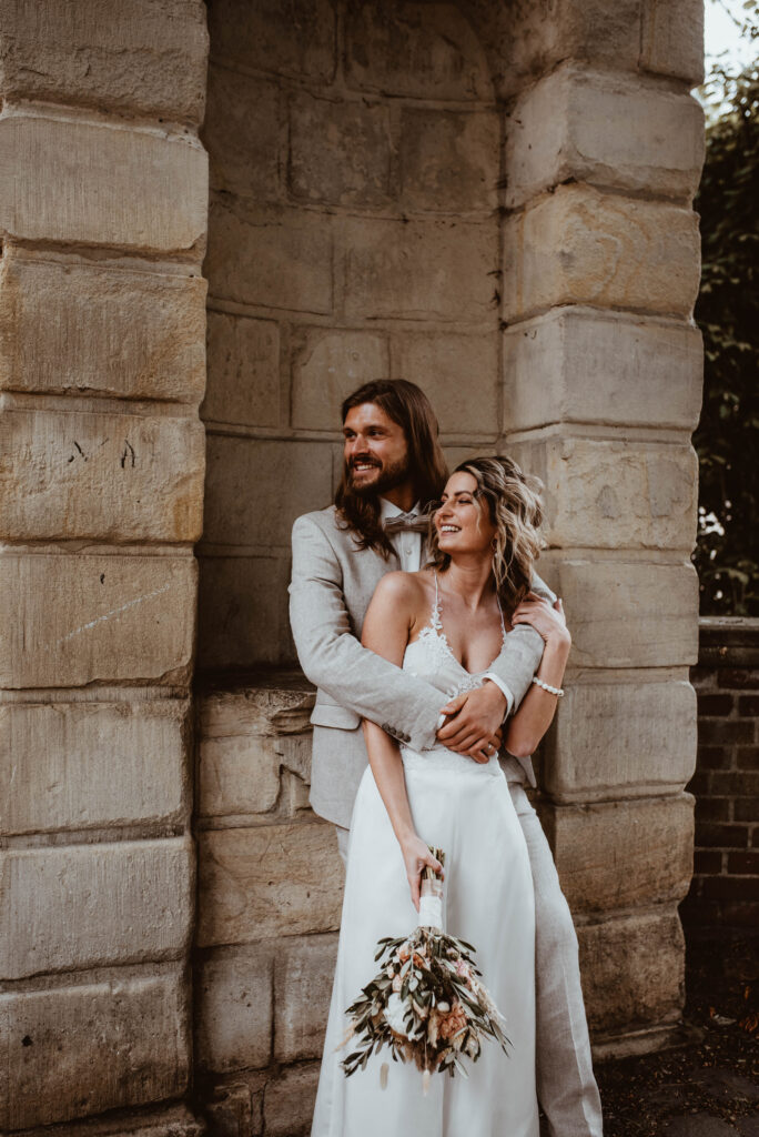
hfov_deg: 37.9
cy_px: 568
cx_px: 380
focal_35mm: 35
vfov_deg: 54.4
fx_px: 1105
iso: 125
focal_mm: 35
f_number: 2.8
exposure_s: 1/800
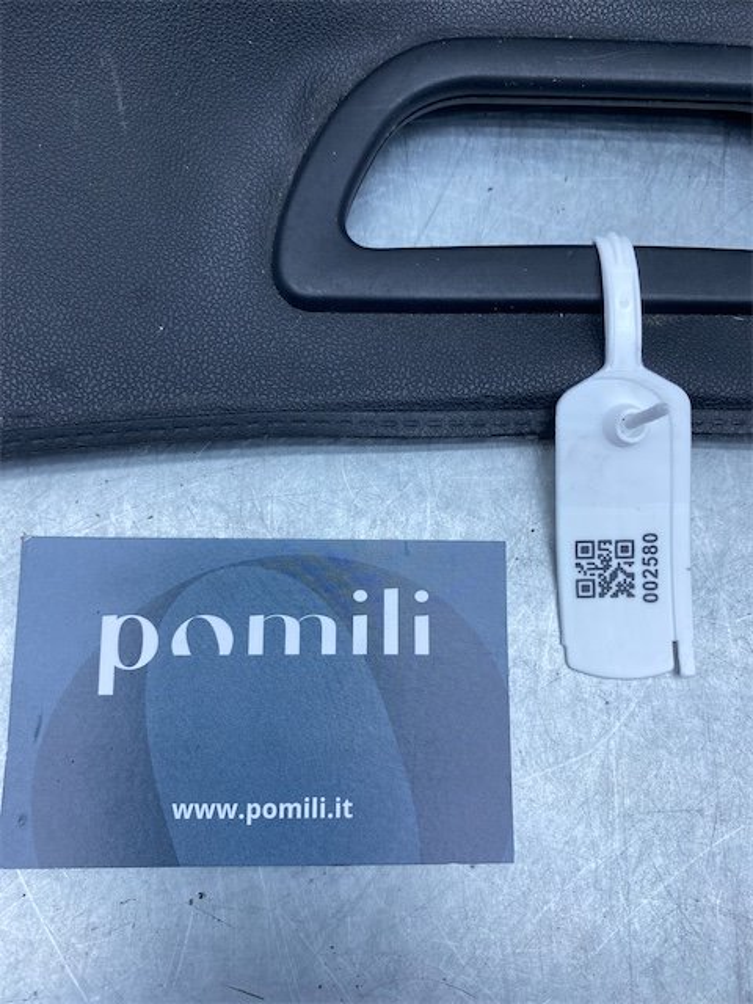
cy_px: 502
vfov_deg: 67.3
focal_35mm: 26
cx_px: 376
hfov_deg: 53.1
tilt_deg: -79.0
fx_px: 754
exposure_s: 1/654
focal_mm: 4.25
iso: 32
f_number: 1.8
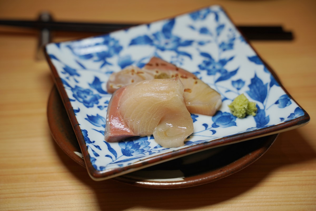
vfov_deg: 18.2
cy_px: 106
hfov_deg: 27.0
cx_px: 158
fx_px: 658
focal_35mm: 75
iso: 100
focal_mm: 75
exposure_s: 1/125
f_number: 5
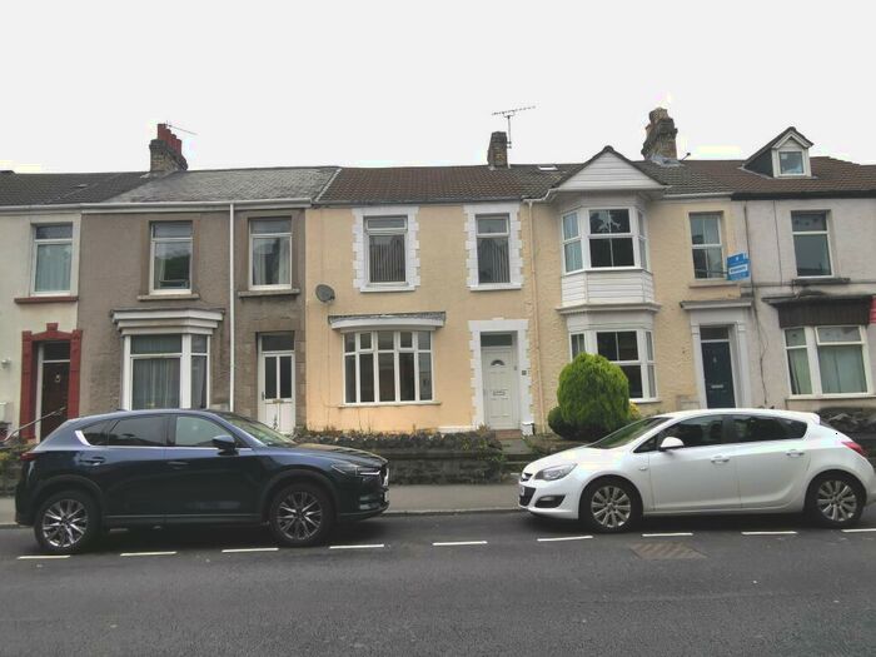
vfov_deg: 63.4
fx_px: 531
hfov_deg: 79.0
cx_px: 438
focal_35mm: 21
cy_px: 328
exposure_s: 1/451
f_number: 2.2
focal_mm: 2.35
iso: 50
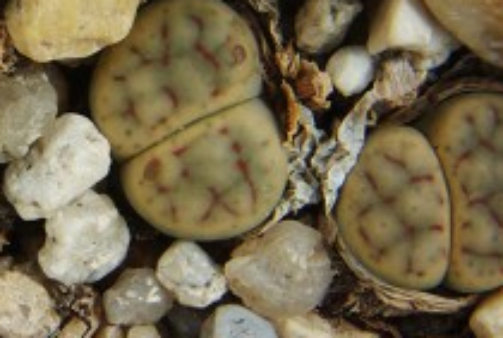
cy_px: 87
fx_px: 3500
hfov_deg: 8.1
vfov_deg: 5.5
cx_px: -91
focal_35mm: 250
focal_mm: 70
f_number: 38
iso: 100
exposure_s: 1
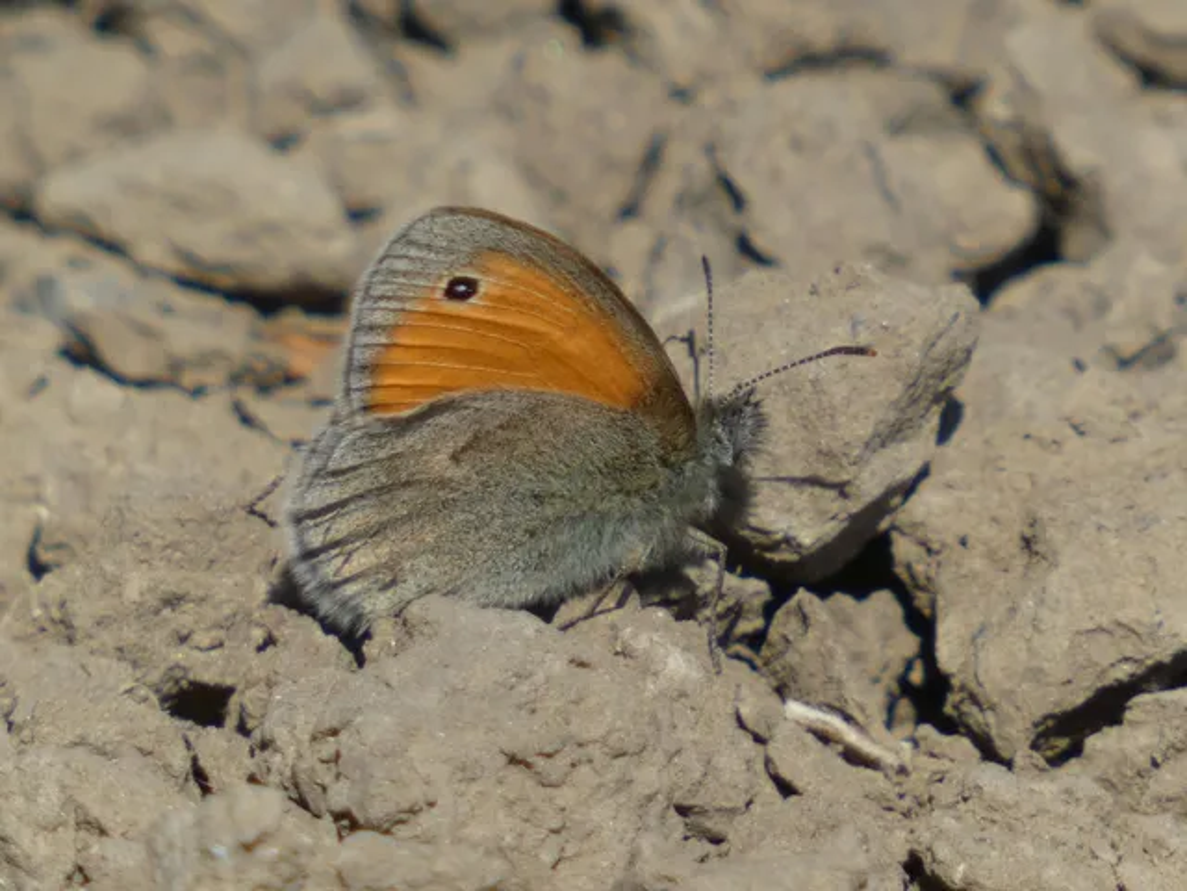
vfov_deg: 1.2
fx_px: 41149
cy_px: 446
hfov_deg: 1.7
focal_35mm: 1200
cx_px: 594
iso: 80
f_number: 5.9
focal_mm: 215
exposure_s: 1/640
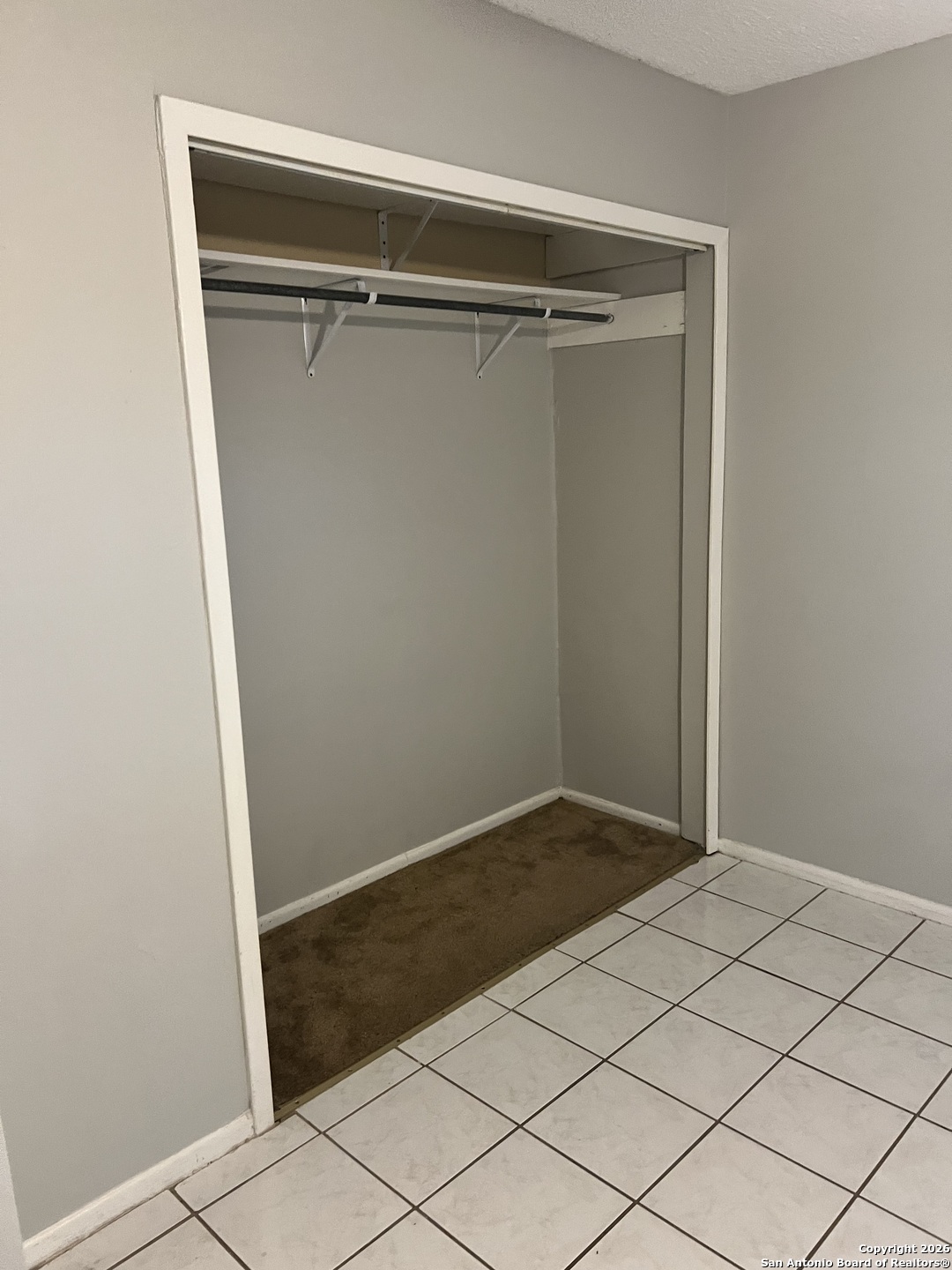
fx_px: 953
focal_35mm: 26
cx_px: 476
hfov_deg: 53.1
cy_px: 635
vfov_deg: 67.3
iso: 320
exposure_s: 1/60
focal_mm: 5.7
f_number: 1.5
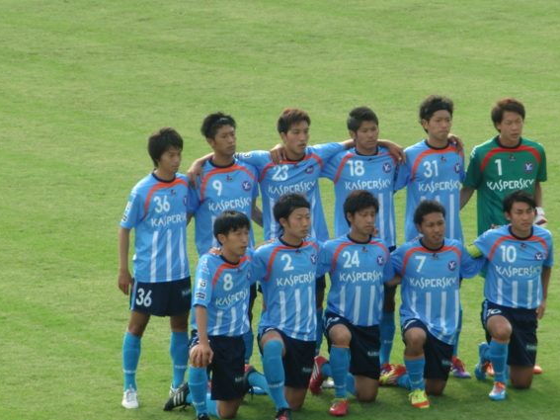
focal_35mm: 281
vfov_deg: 5.3
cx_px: 327
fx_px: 4545
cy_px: 217
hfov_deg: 7.1
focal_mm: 35.7
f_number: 5.2
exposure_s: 1/200
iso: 80
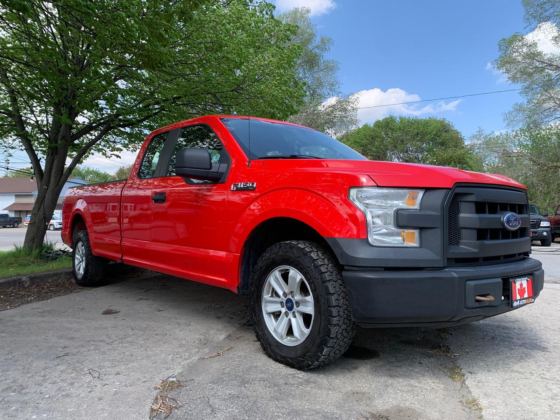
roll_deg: -1.8
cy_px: 210
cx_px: 280
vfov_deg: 53.1
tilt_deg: +0.6
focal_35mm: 26
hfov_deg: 67.3
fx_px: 421
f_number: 1.8
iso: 25
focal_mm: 4.25
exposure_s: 1/678
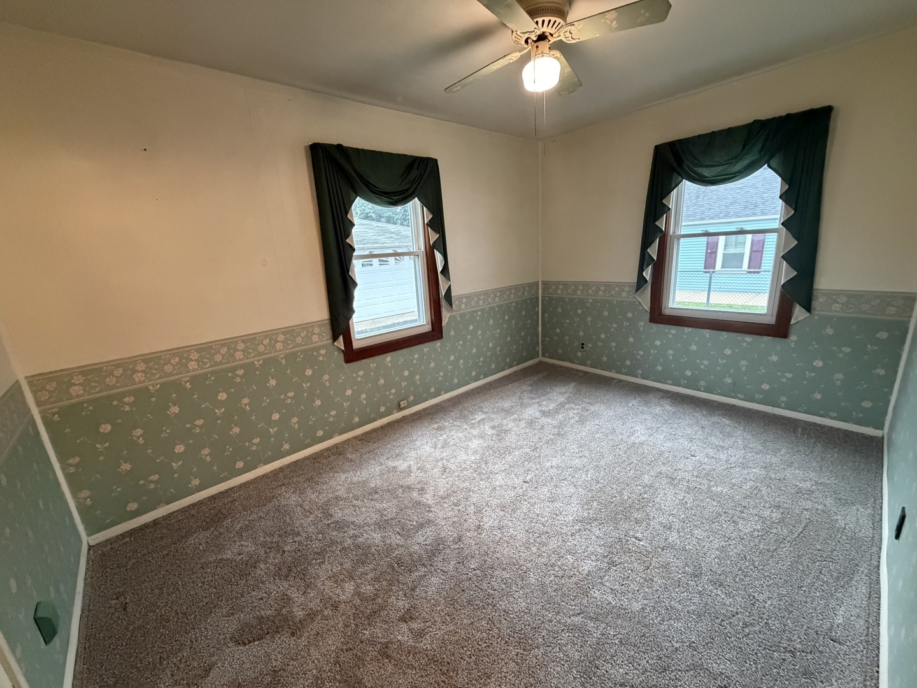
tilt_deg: -14.6
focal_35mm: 14
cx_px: 458
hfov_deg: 102.1
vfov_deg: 85.7
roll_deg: +4.1
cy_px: 344
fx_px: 371
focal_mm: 2.22
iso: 640
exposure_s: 1/60
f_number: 2.2
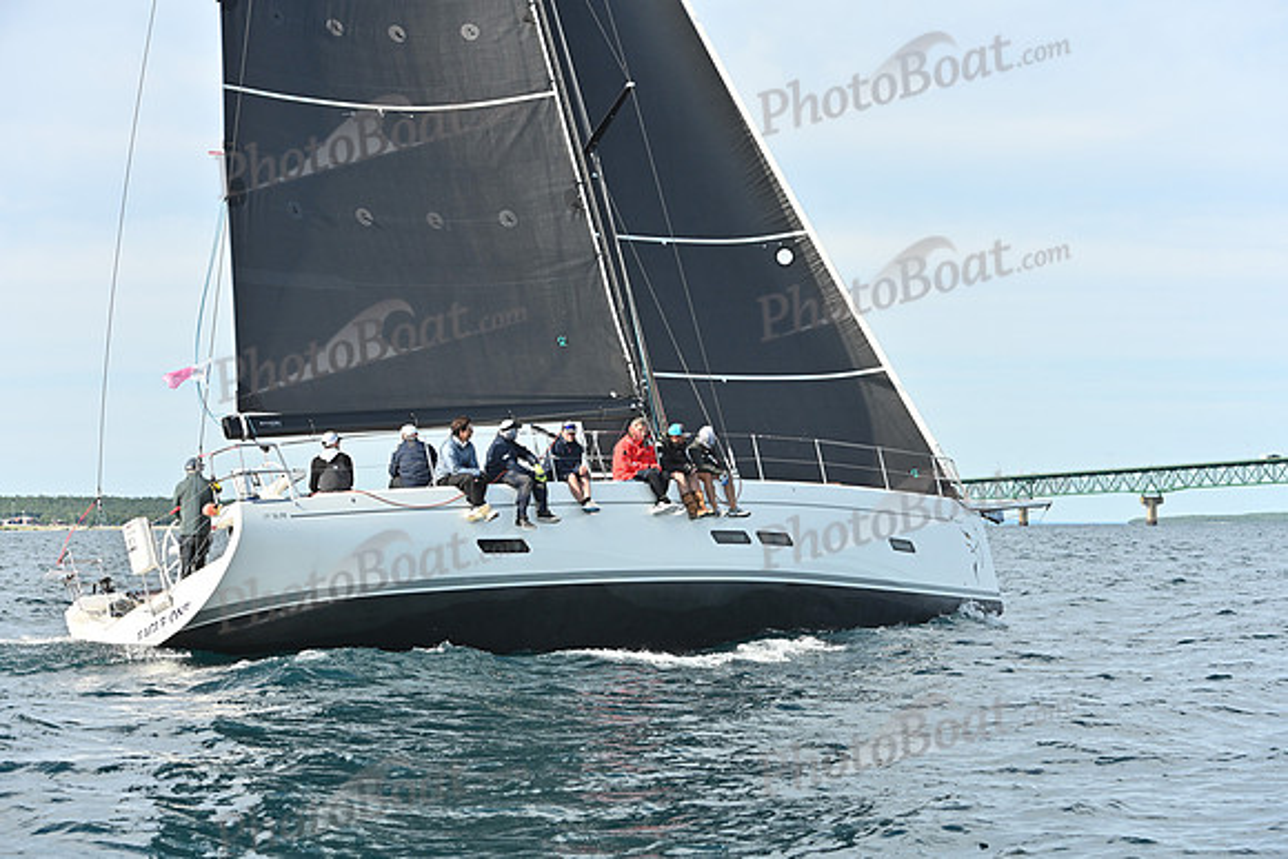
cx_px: 644
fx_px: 2505
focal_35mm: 70
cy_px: 430
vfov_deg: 19.5
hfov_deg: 28.8
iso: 320
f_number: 6.3
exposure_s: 1/1000
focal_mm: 70
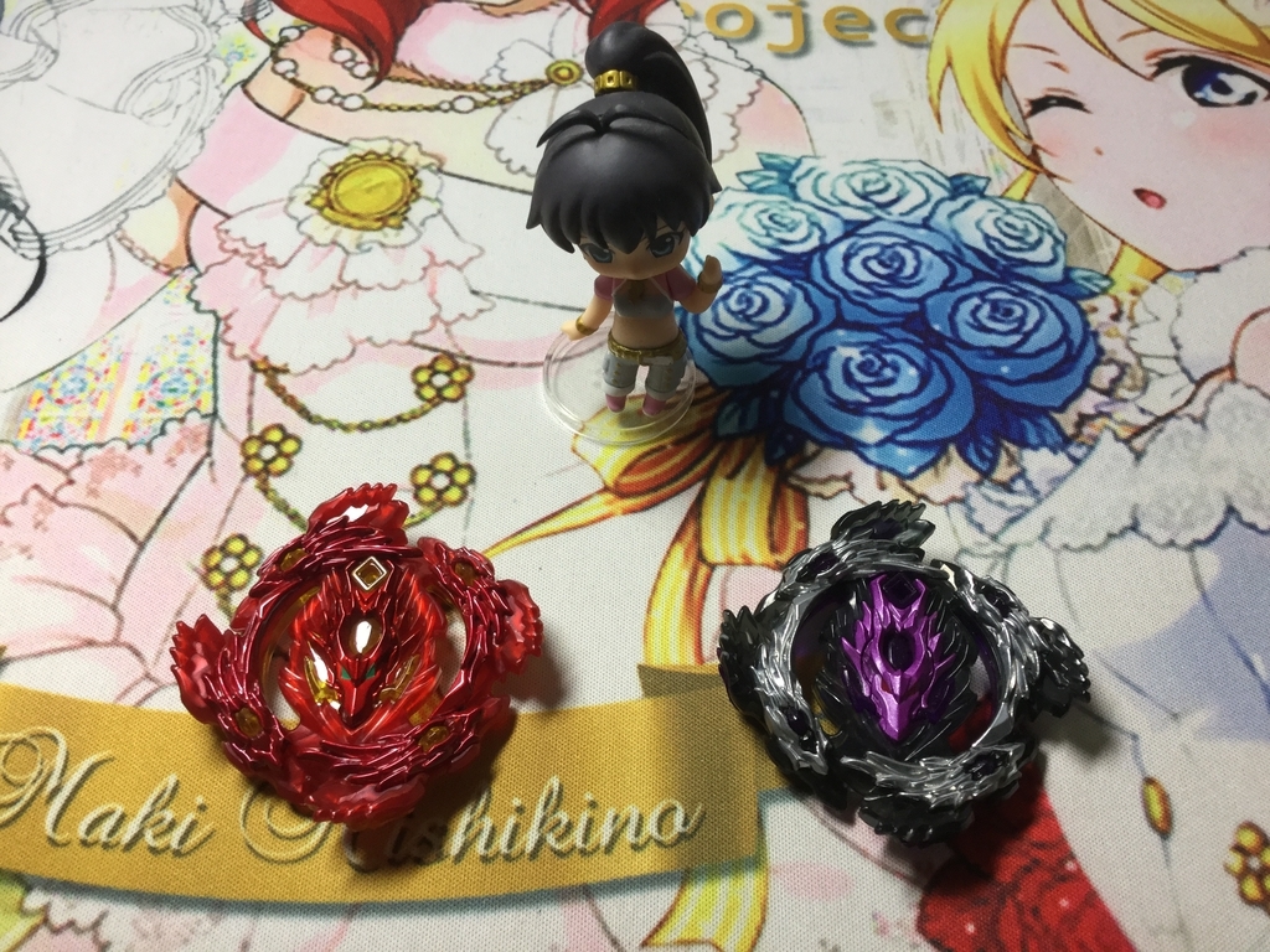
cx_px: 635
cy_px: 476
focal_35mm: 31
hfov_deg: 58.4
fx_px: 1137
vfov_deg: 45.4
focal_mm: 3.3
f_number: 2.4
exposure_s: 1/40
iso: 25
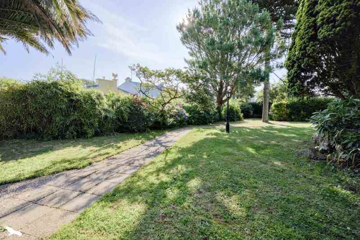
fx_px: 160
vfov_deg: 73.7
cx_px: 180
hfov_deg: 96.7
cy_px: 120
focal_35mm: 16
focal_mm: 16
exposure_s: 1/4000
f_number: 8
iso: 800
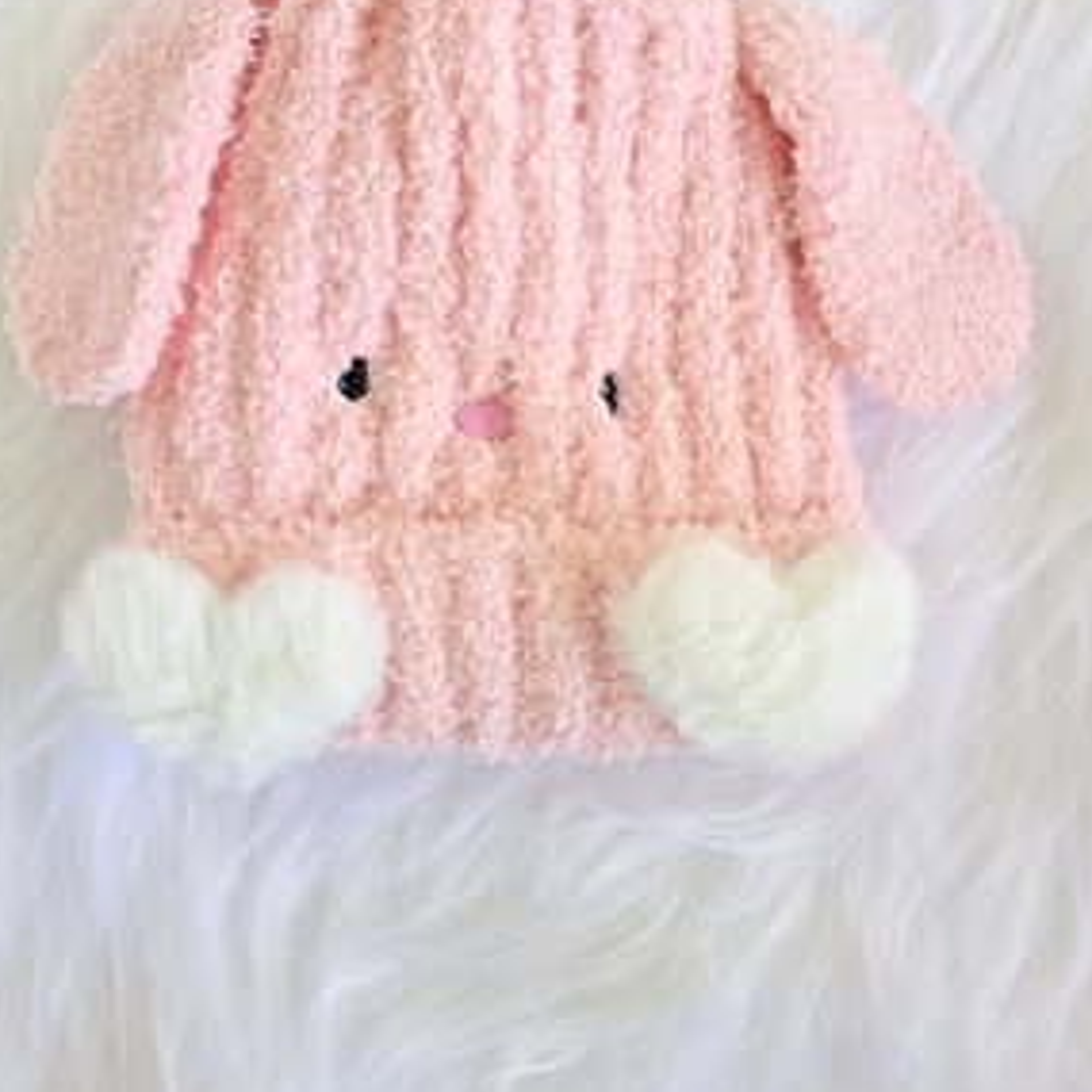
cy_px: 293
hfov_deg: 43.8
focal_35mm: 38
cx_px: 494
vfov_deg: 42.7
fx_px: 1356
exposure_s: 1/100
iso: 500
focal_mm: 6.3
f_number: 1.7
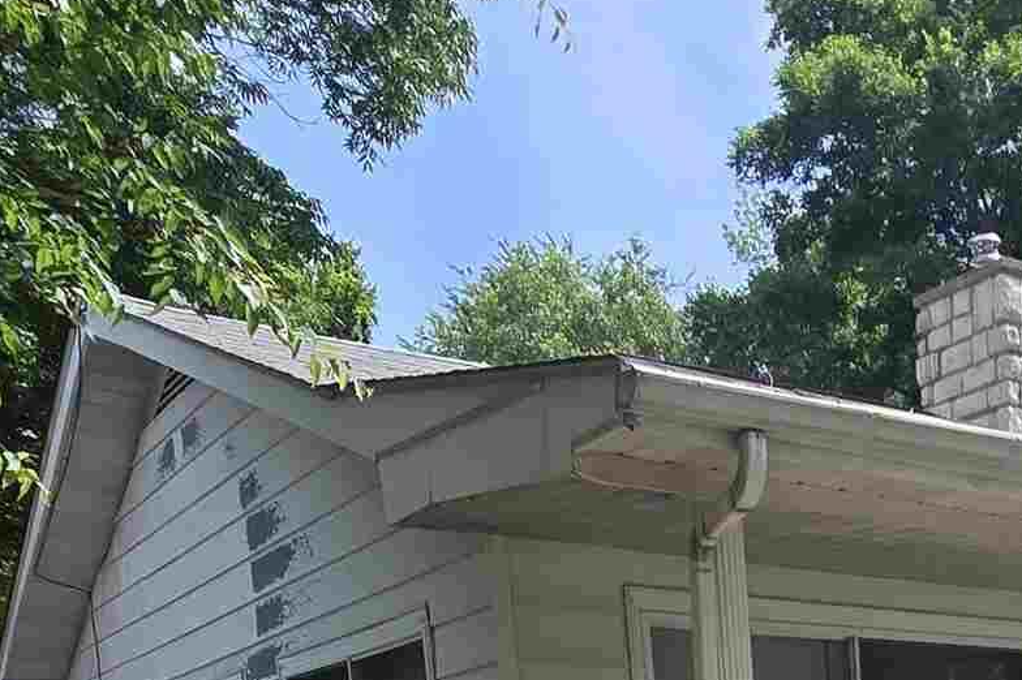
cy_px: 1283
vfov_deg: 18.6
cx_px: 1082
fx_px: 1504
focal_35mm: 53
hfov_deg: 33.4
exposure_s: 1/1276
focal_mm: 2.2
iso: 50
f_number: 2.2
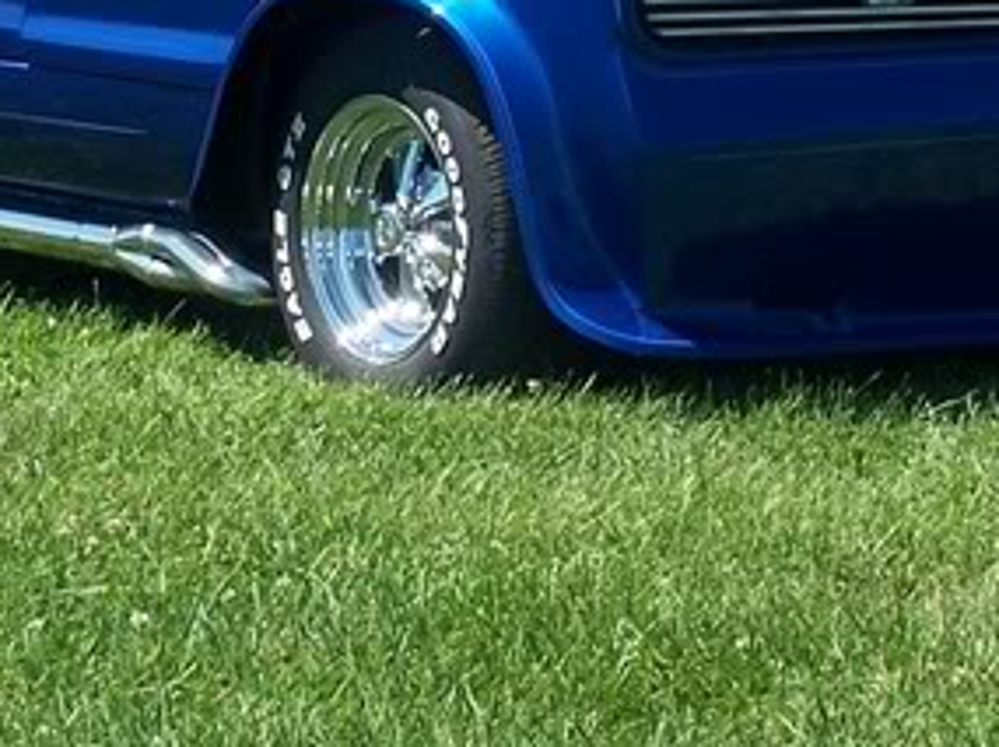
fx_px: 5592
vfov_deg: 7.6
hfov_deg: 10.2
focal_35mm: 194
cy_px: 14
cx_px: 438
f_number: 4.5
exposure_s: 1/350
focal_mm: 11.5
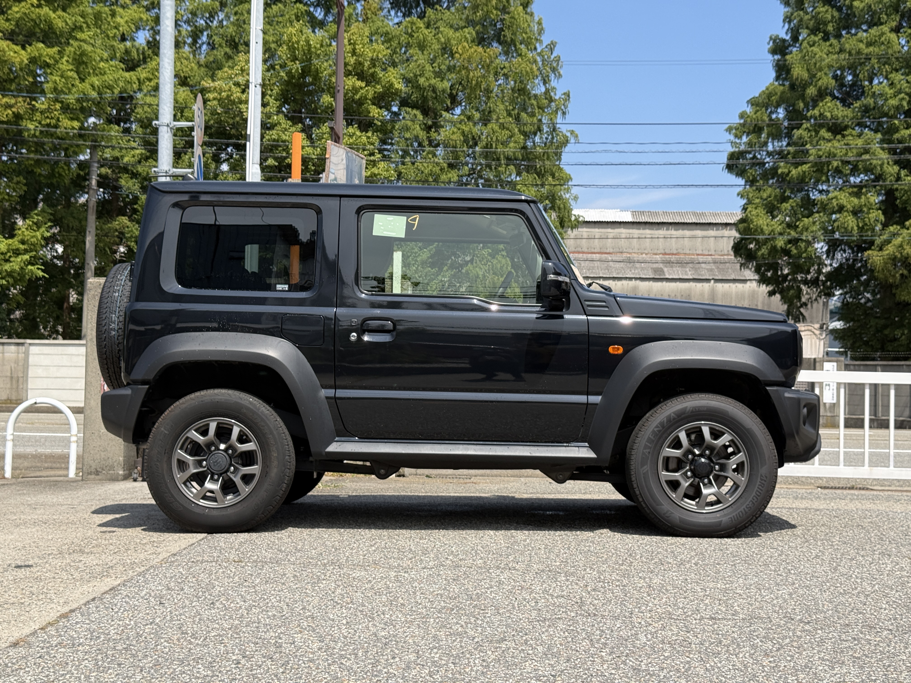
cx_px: 456
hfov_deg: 39.7
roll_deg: -1.2
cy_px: 342
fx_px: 1263
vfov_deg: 30.3
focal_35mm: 48
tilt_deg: +2.0
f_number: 1.78
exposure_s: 1/3226
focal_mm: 6.76
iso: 64
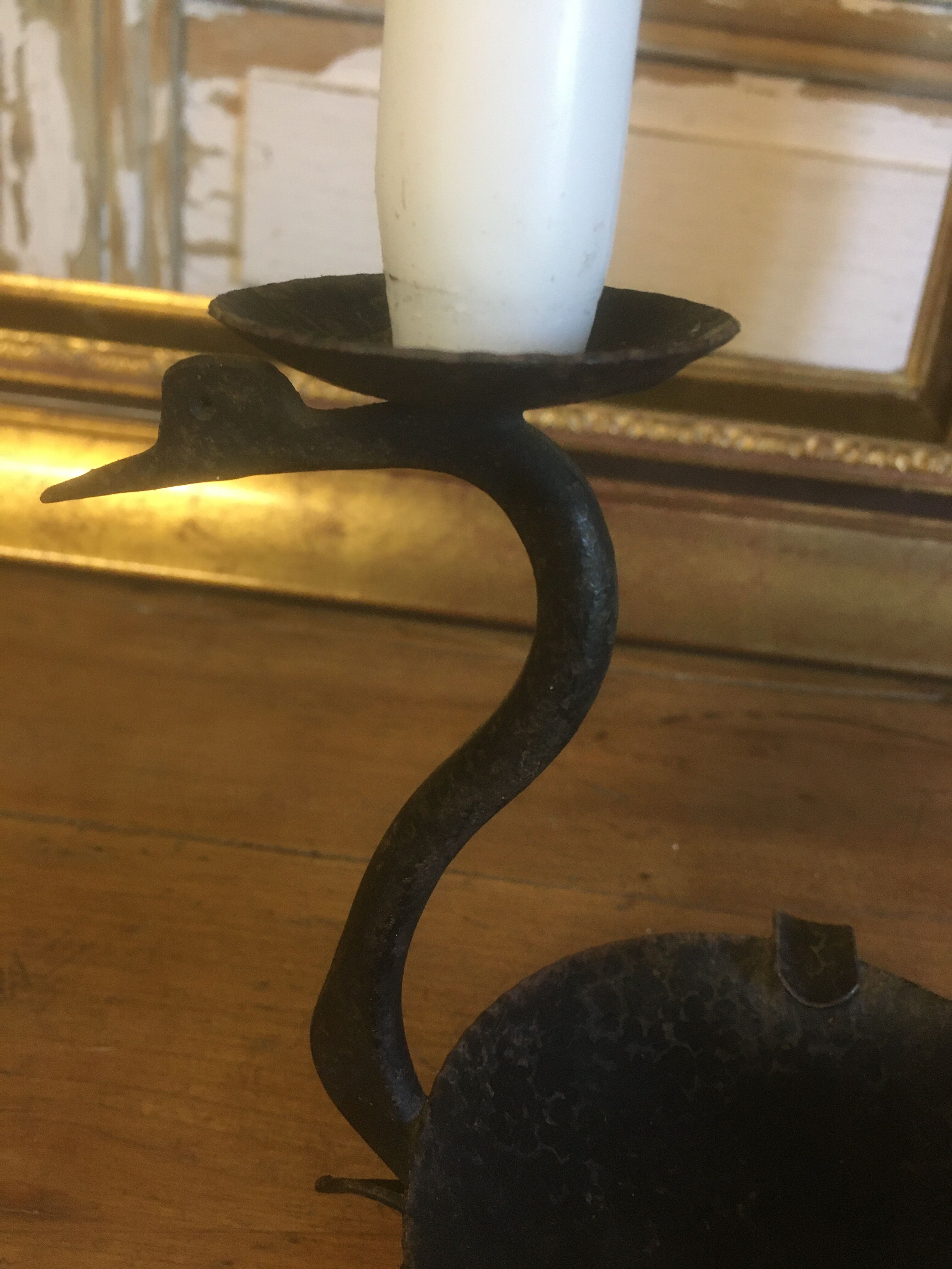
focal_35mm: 29
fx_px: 1063
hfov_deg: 48.2
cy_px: 634
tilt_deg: -29.1
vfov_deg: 61.7
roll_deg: -8.7
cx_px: 476
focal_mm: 4.15
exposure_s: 1/33
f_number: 2.2
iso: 200
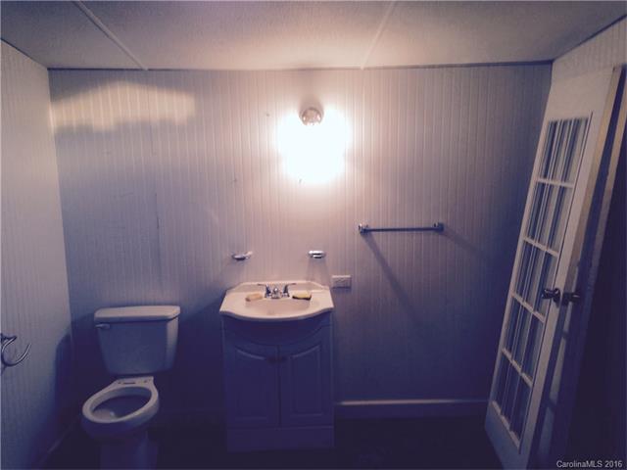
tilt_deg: -10.9
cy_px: 235
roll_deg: -0.4
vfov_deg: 42.9
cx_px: 314
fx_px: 598
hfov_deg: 55.4
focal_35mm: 33
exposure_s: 1/20
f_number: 2.4
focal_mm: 4.12
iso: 50
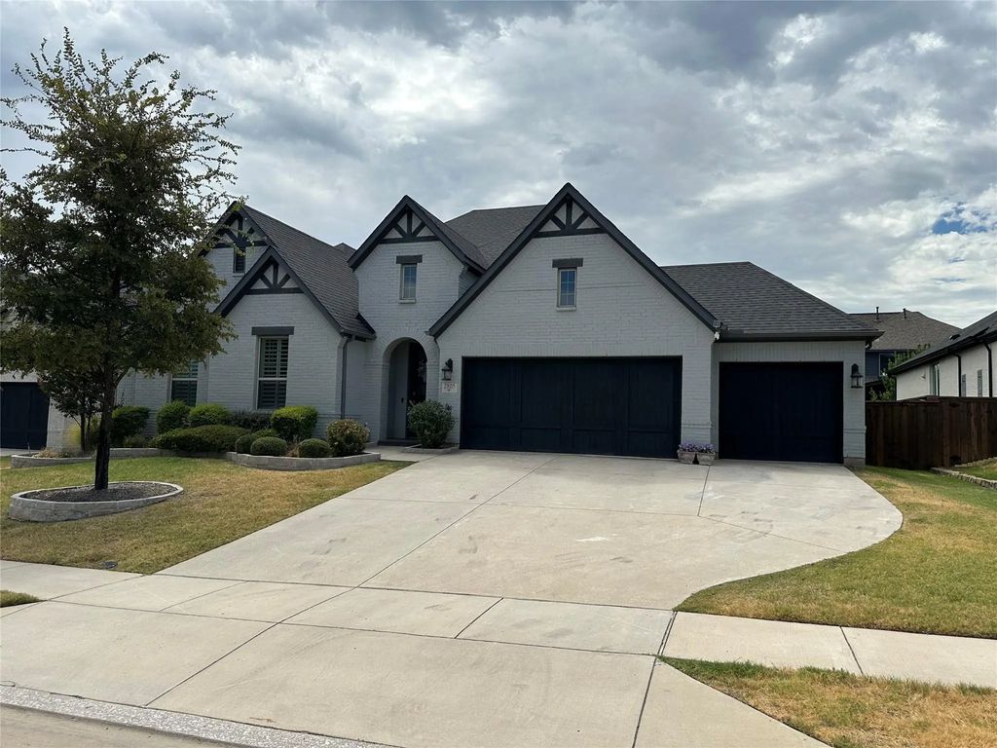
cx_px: 498
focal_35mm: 24
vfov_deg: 56.8
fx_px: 691
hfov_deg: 71.6
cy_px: 374
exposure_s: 1/7042
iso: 80
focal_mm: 6.86
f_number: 1.78
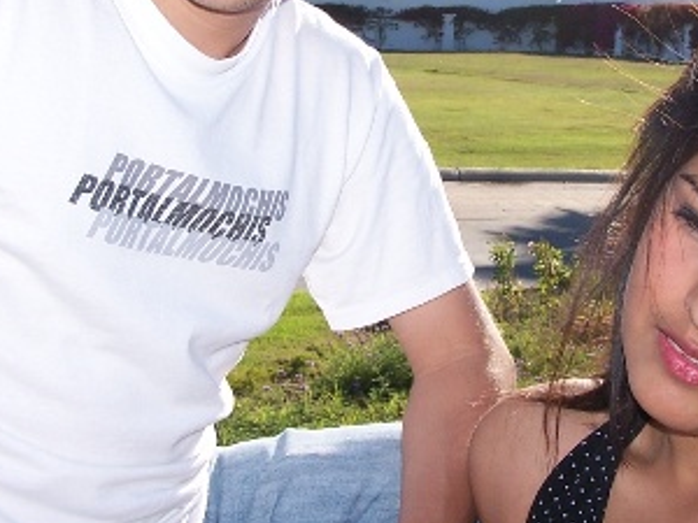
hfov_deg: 25.5
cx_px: 458
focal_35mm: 76
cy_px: 137
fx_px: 1532
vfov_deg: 19.3
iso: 80
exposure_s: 1/640
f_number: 4
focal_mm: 6.3
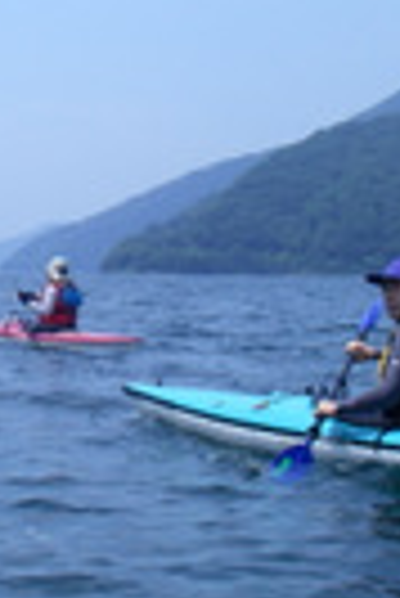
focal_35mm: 104
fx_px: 1729
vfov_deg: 19.5
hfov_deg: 13.1
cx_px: 13
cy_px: 191
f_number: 6.6
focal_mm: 6.3
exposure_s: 1/250
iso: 64
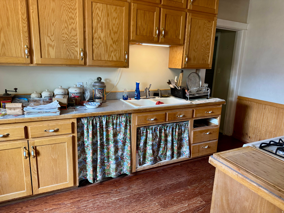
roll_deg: -1.5
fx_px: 197
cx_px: 142
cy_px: 106
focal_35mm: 24
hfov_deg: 71.6
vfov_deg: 56.8
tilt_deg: -12.9
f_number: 1.78
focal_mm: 6.76
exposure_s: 1/60
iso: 320
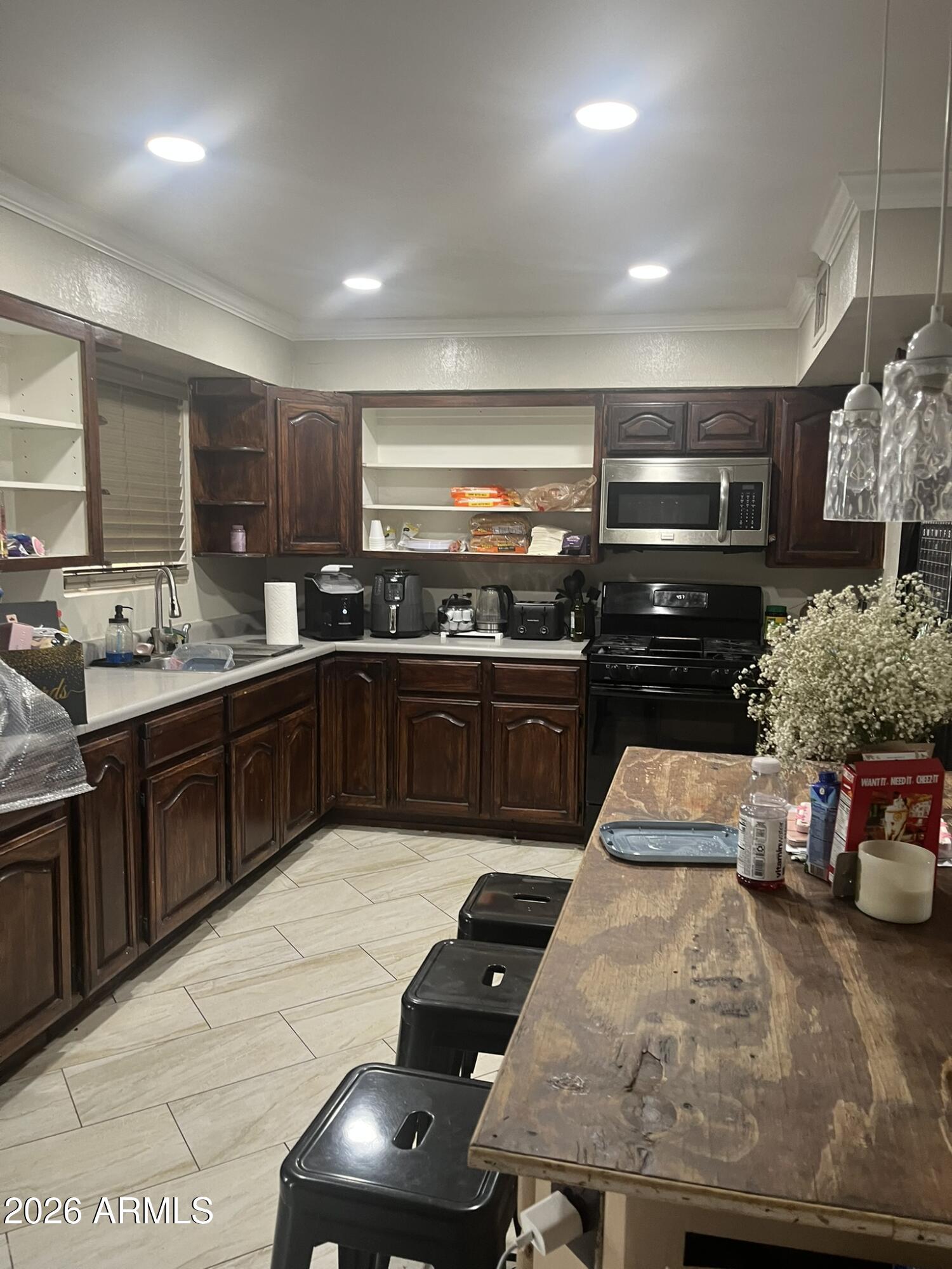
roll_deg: -3.2
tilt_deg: -10.0
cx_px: 476
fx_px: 953
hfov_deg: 53.1
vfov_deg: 67.3
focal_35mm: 26
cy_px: 634
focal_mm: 5.1
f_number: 1.6
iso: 125
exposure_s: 1/60
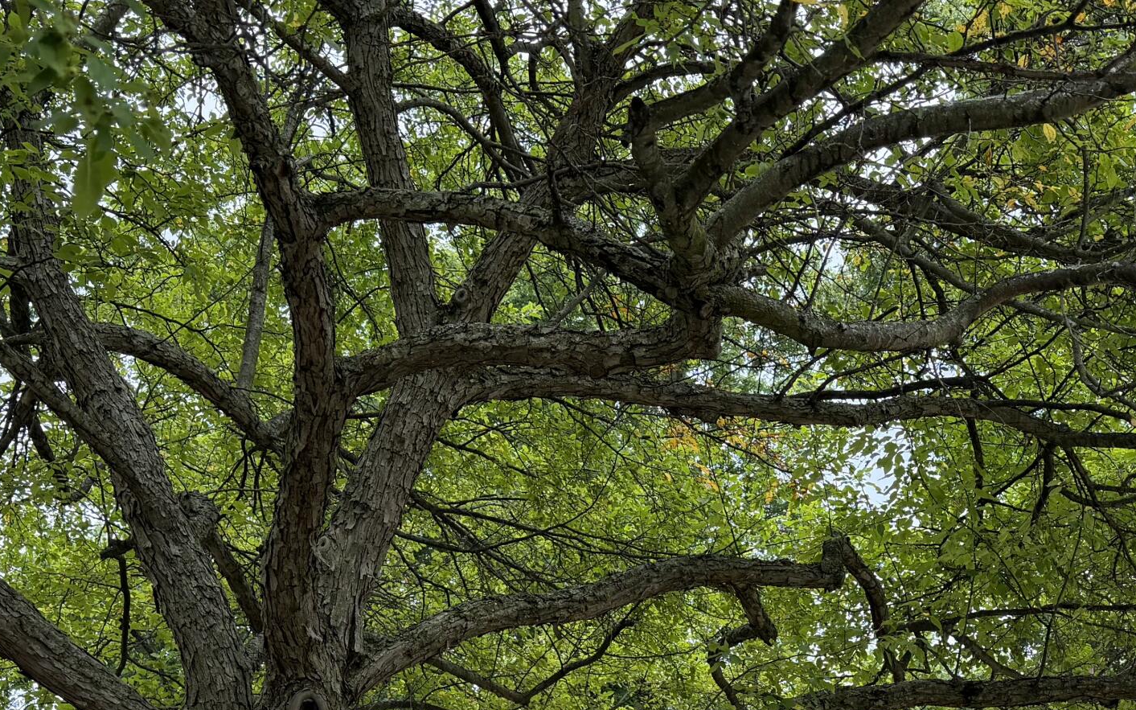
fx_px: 1672
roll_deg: +1.1
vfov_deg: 22.7
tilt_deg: +10.1
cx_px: 732
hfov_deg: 37.2
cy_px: 762
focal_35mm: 54
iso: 100
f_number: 1.78
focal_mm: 6.76
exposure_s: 1/849
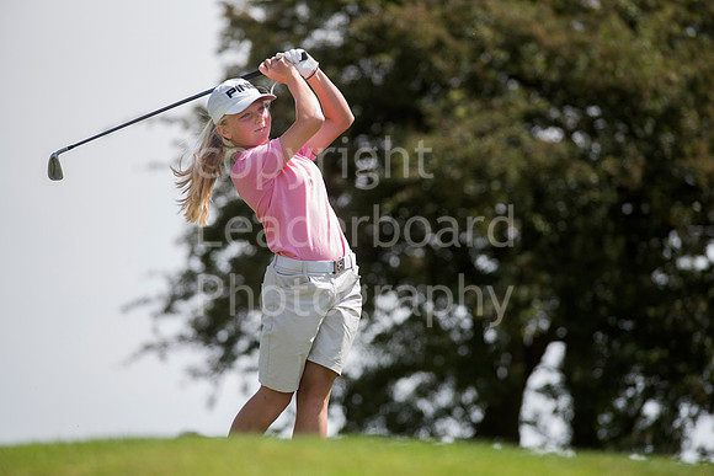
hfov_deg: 6.9
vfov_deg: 4.6
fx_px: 5951
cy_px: 238
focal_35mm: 300
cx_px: 357
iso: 500
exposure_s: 1/2500
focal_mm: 300
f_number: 5
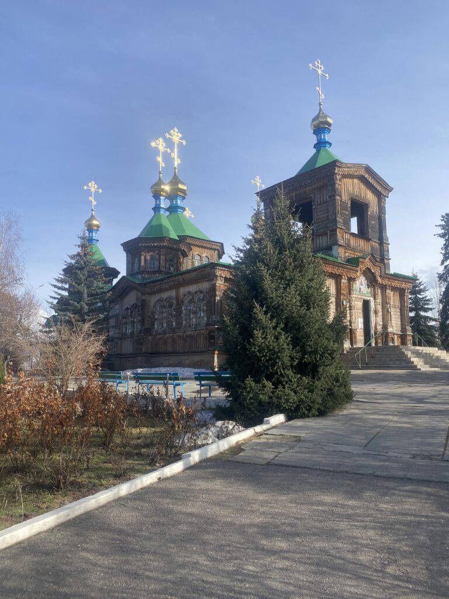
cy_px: 300
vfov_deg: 67.3
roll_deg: +0.4
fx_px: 450
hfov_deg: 53.1
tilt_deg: +9.2
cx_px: 224
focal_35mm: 26
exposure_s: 1/2268
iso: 32
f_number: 1.8
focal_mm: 4.25
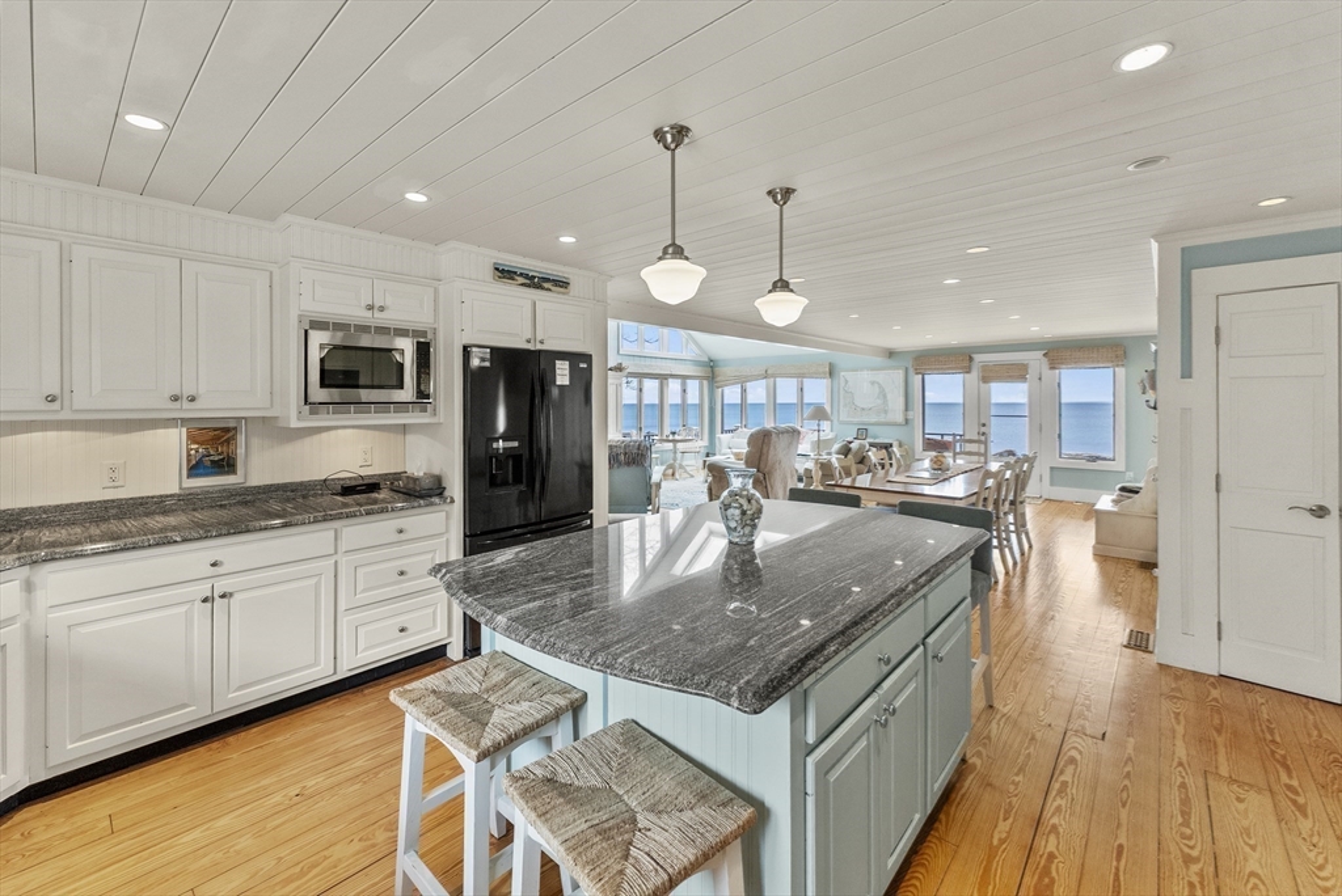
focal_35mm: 14
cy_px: 448
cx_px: 671
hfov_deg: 104.2
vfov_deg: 81.3
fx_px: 522
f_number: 5.6
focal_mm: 14
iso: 800
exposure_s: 1/80
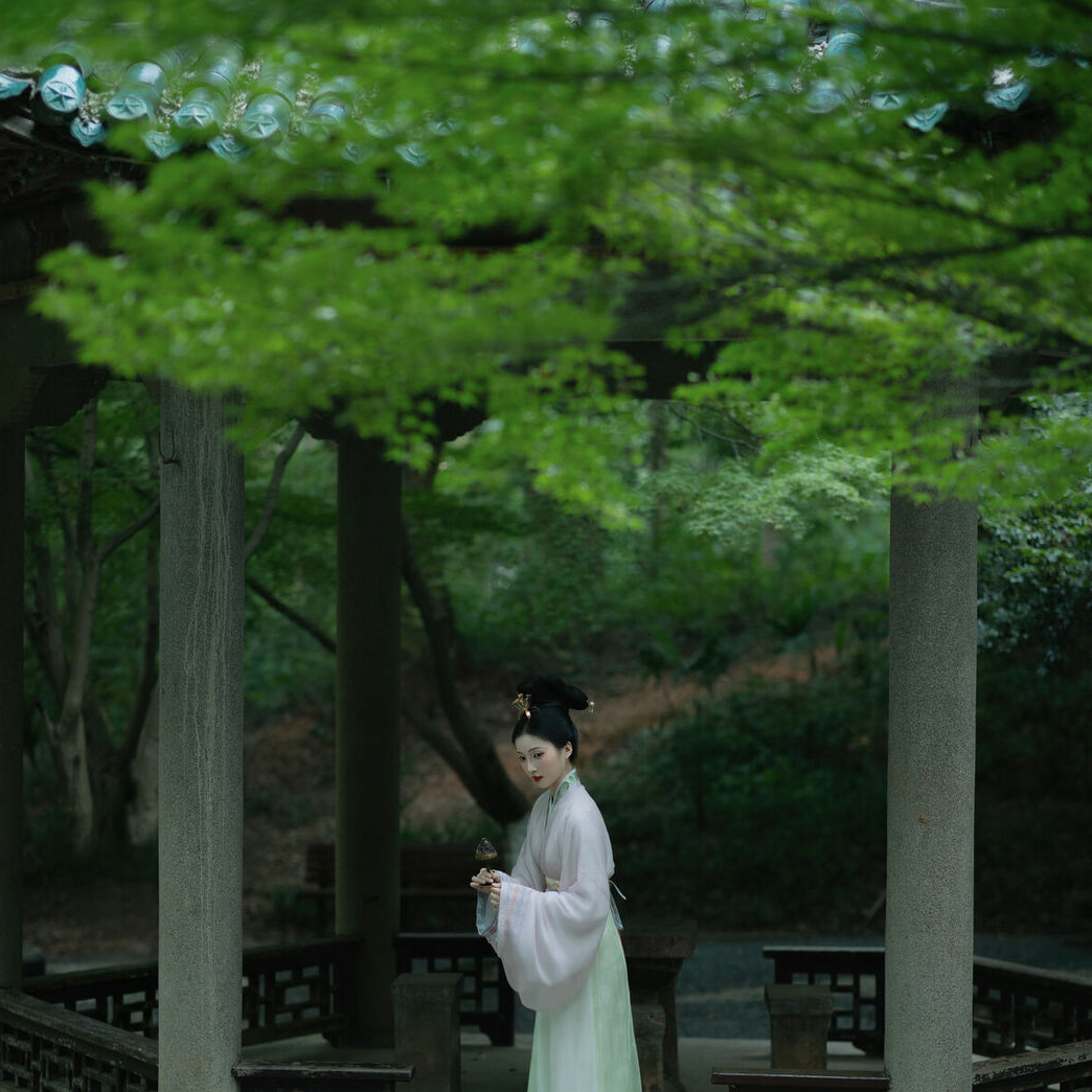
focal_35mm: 109
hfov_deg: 16.0
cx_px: 545
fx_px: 3890
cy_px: 714
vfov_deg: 15.9
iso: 100
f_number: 1.8
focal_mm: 85
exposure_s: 1/160
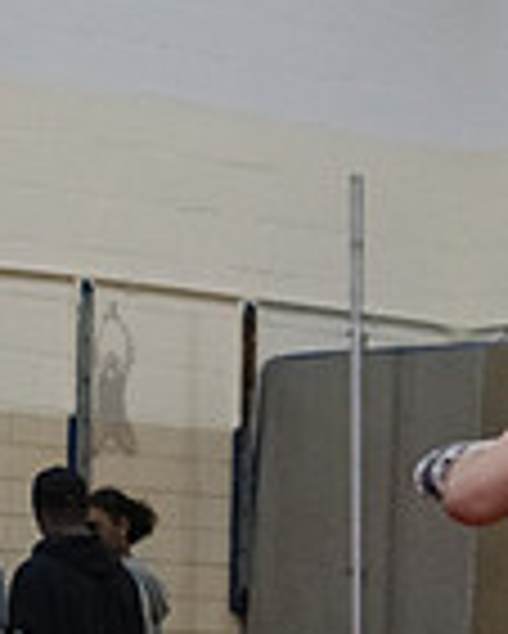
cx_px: 688
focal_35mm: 270
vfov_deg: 7.1
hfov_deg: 5.7
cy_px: 596
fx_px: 5069
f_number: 3.2
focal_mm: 70
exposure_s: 1/400
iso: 6400
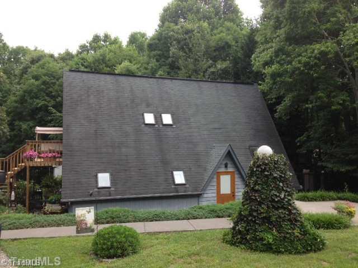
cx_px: 179
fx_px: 341
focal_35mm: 33
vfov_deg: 42.9
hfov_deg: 55.4
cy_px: 134
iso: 50
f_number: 2.4
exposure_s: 1/209
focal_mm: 4.13
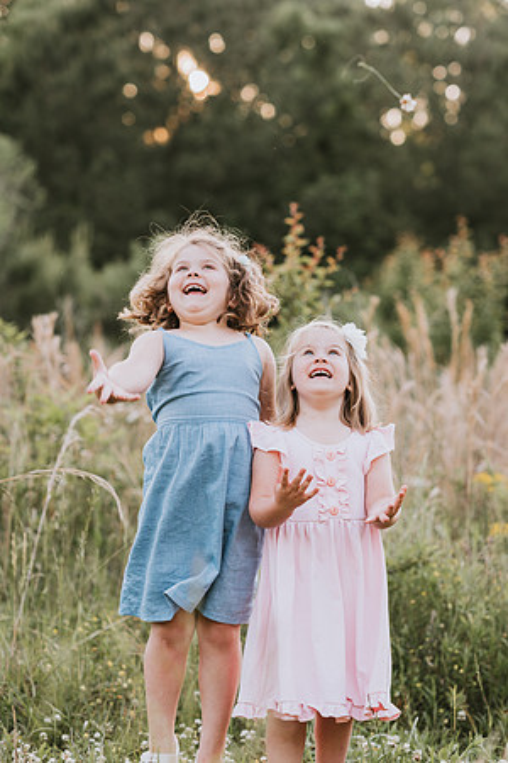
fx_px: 1799
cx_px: 254
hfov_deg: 16.1
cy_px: 382
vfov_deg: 23.9
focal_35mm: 85
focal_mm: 85
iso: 200
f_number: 2.5
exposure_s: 1/320
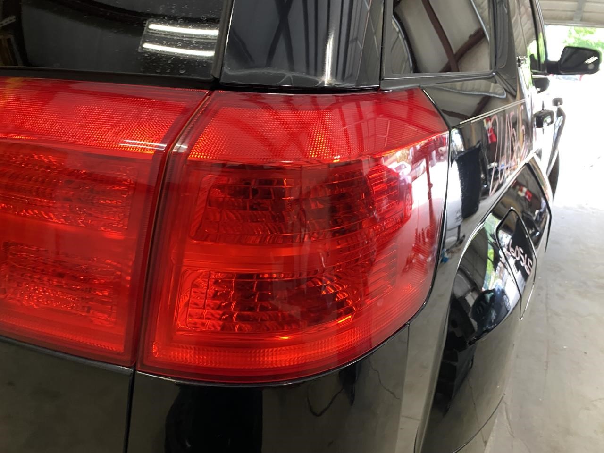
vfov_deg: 53.1
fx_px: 454
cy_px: 226
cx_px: 302
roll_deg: -3.6
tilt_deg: -21.7
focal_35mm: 26
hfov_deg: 67.3
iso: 250
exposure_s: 1/60
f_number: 1.8
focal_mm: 4.25
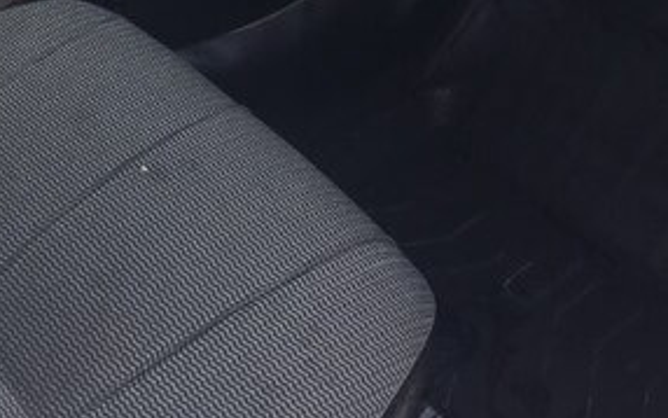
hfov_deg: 28.5
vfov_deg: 17.1
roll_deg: -0.1
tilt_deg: -27.4
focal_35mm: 71
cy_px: -155
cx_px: 159
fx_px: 1293
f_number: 2.2
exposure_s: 1/123
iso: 32
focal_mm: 4.15
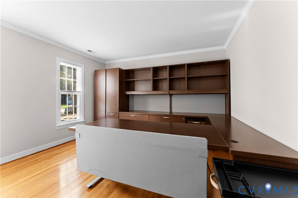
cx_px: 149
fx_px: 116
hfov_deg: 104.3
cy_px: 99
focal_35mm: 14
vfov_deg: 81.2
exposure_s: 1/5
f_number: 9
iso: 1600
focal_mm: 14
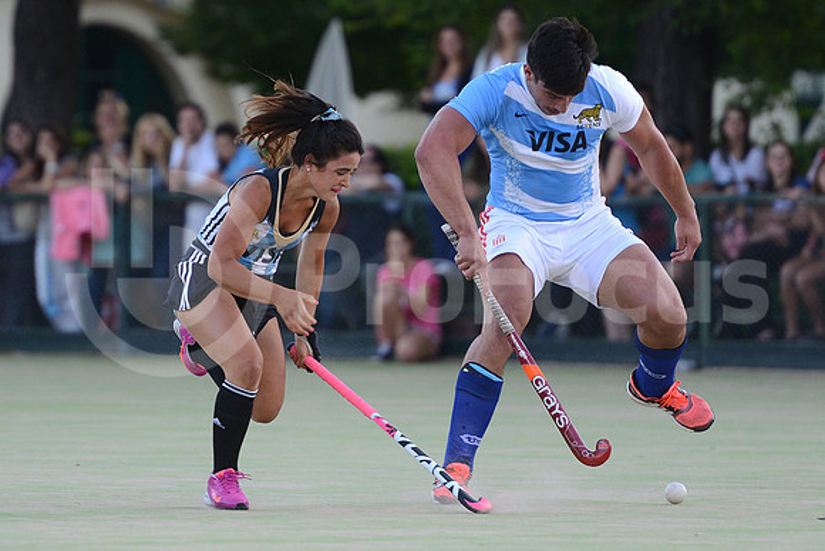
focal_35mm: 270
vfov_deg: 5.1
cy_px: 276
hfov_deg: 7.6
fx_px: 6189
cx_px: 412
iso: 1250
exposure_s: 1/500
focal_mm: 270
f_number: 4
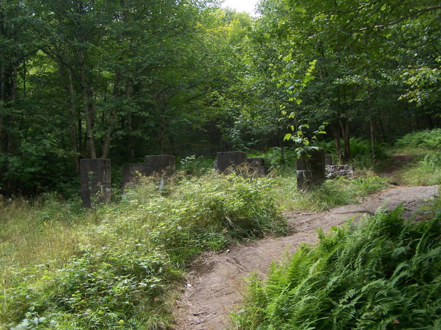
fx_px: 484
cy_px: 165
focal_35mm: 38
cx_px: 220
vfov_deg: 37.7
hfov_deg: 49.0
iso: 200
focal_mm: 6.3
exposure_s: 1/640
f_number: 2.8
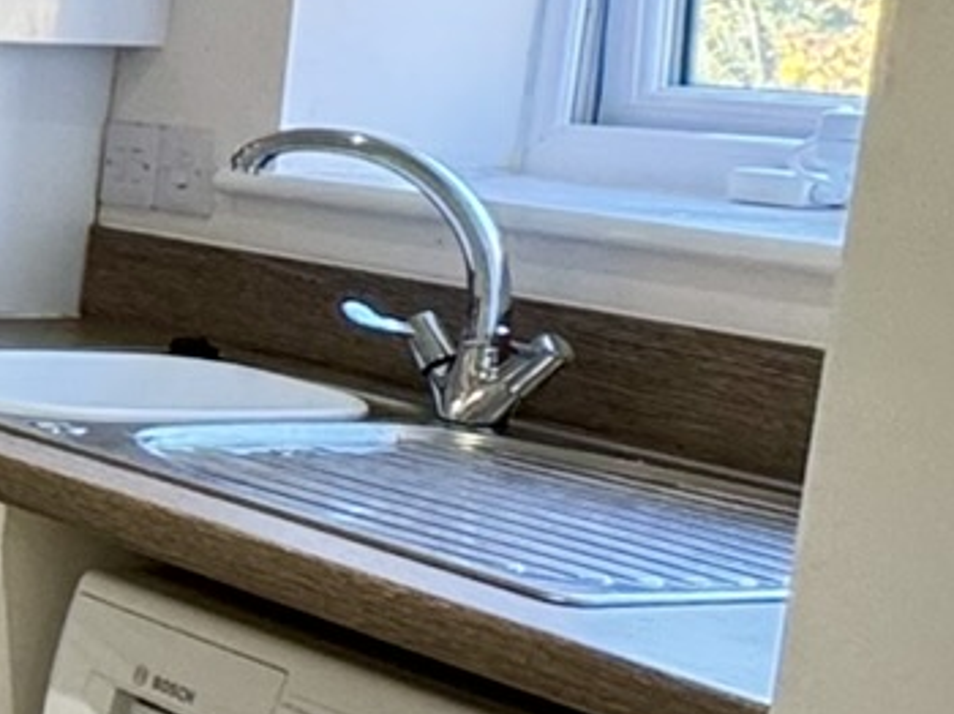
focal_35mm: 82
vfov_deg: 18.0
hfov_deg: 17.2
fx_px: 2258
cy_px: 401
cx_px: -962
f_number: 2.2
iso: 200
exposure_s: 1/100
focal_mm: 2.22
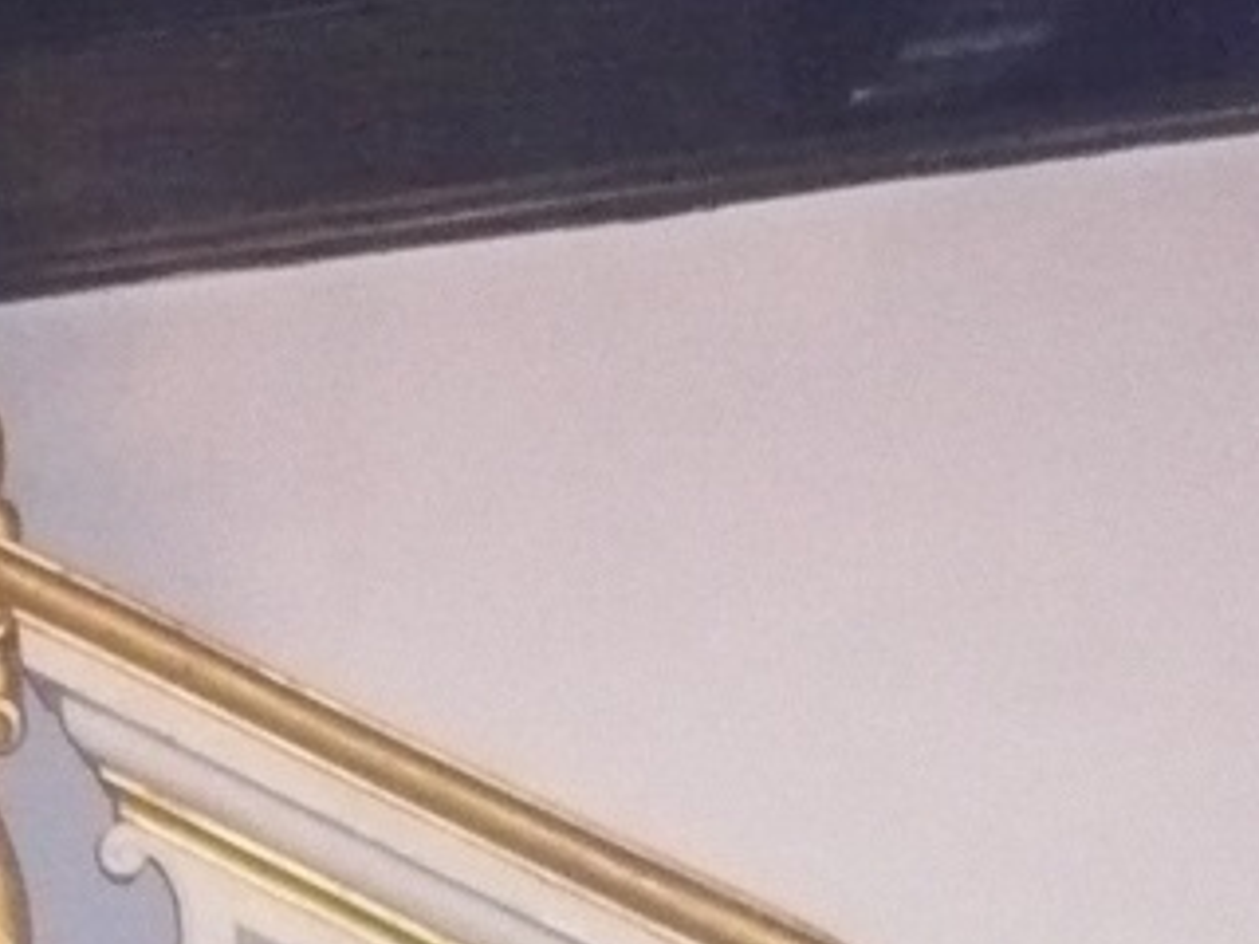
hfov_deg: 11.0
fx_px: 6365
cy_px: 1597
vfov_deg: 8.2
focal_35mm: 175
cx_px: -390
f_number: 2.8
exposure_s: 1/30
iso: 500
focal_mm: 5.8
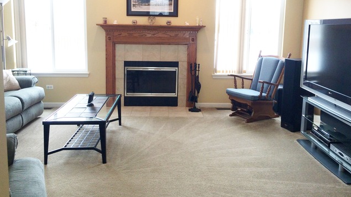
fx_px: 298
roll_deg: +0.3
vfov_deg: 36.3
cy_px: 68
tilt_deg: -7.0
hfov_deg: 61.0
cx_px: 177
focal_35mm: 32
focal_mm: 4.15
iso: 40
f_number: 2.2
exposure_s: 1/120
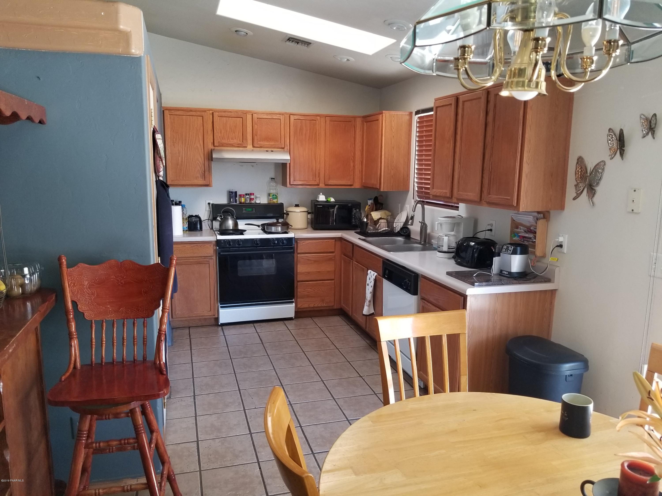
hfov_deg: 67.3
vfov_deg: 53.1
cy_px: 248
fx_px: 497
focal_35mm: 26
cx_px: 331
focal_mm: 4.3
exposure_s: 1/40
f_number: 1.7
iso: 125
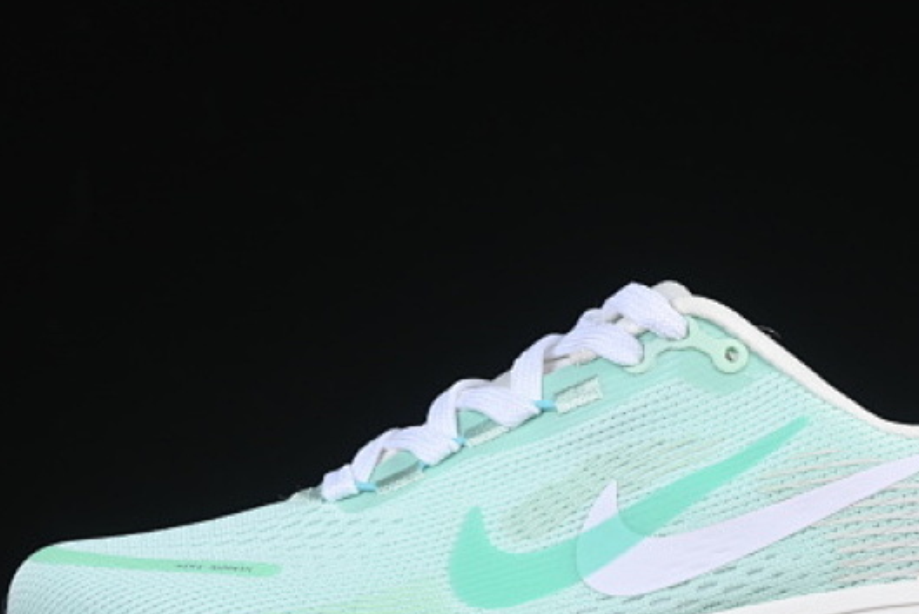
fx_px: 3907
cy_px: 463
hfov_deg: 13.4
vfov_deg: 9.0
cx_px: 584
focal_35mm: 153
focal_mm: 50
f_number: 8
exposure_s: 1/80
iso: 160
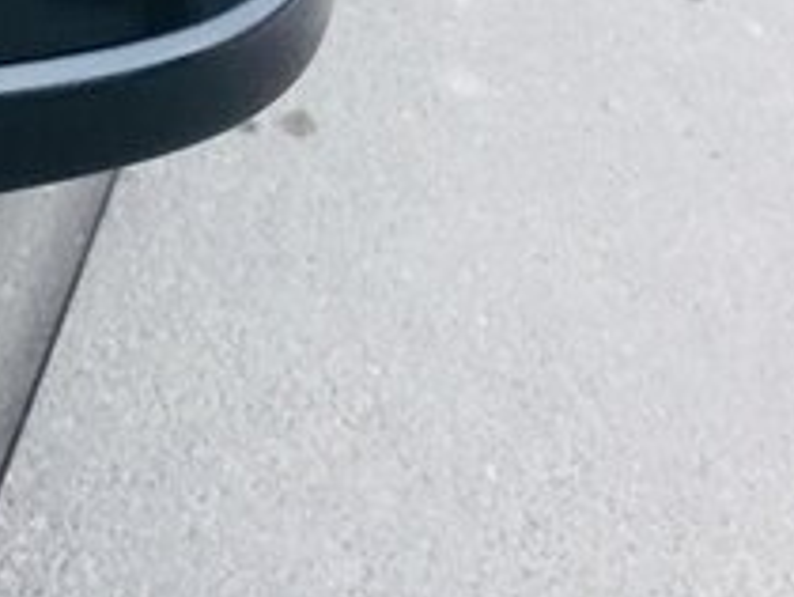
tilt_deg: -28.5
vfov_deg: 15.1
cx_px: -231
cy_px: -293
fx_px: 2090
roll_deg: -2.5
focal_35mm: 91
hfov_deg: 19.8
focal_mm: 4.15
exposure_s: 1/33
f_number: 2.2
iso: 64
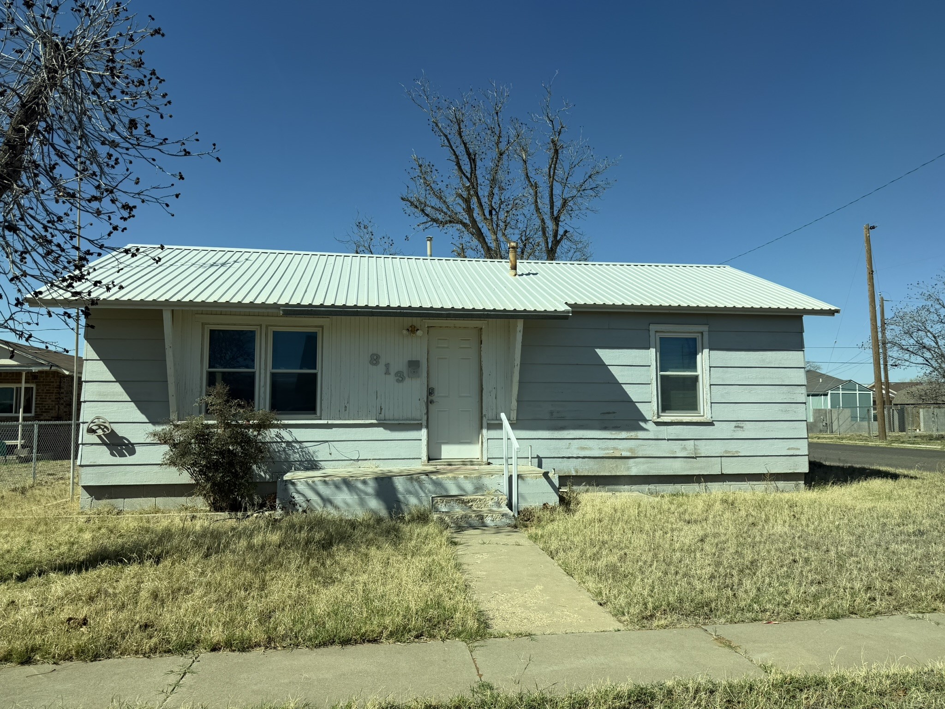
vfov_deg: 56.8
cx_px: 472
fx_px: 655
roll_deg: +0.9
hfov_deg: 71.6
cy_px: 354
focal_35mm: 24
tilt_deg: +4.1
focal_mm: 6.76
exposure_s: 1/2000
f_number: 1.78
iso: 80
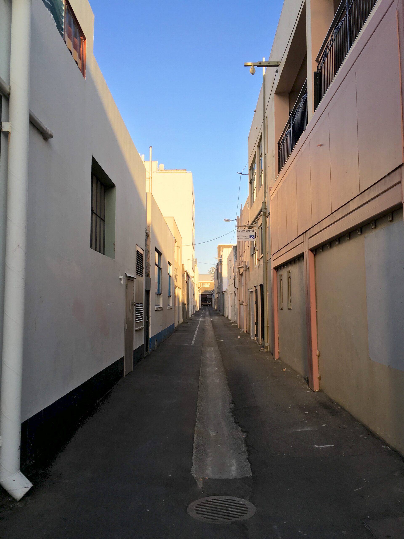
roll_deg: +0.4
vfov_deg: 61.7
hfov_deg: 48.2
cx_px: 202
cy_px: 270
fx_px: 451
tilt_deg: +5.8
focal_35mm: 29
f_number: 2.2
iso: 25
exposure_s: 1/534
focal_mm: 4.15
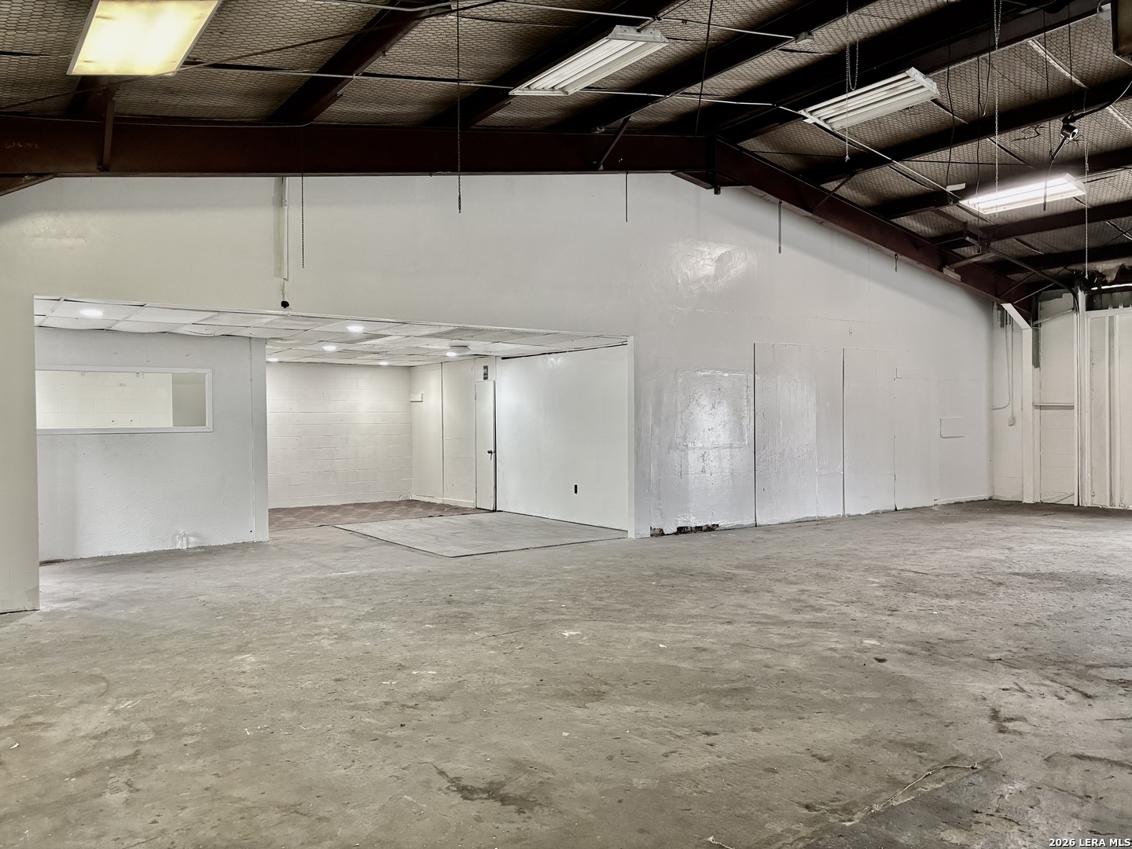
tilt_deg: +0.0
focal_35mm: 26
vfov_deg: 53.1
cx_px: 566
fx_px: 850
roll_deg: +0.3
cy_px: 424
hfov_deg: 67.3
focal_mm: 5.96
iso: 250
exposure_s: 1/60
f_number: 1.6
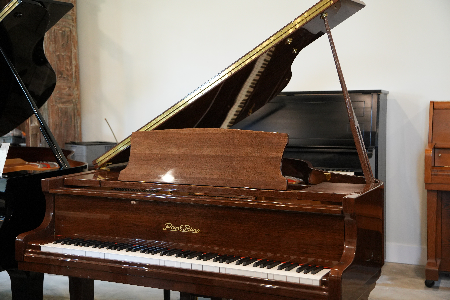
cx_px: 225
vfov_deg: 27.2
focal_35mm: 50
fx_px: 619
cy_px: 150
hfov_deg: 40.0
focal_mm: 33
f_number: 2.8
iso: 2000
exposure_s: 1/160
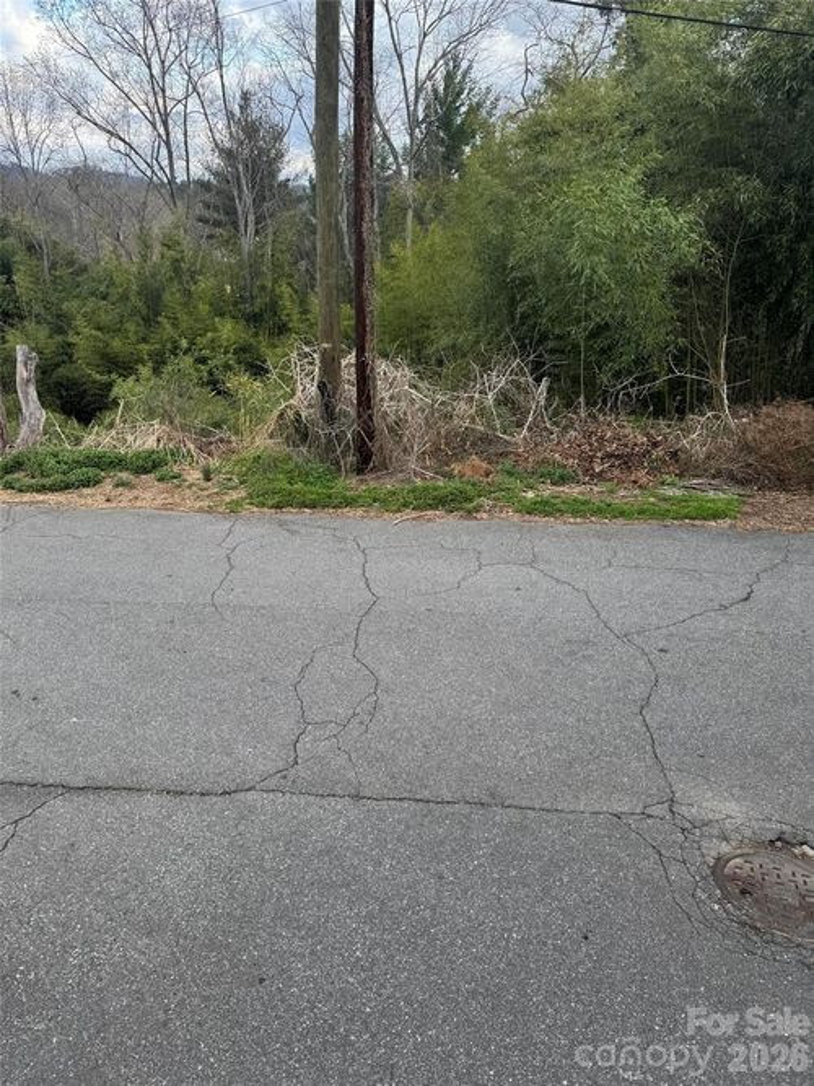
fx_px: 753
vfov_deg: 71.6
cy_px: 543
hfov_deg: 56.8
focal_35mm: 24
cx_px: 407
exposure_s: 1/678
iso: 80
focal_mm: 6.76
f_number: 1.78
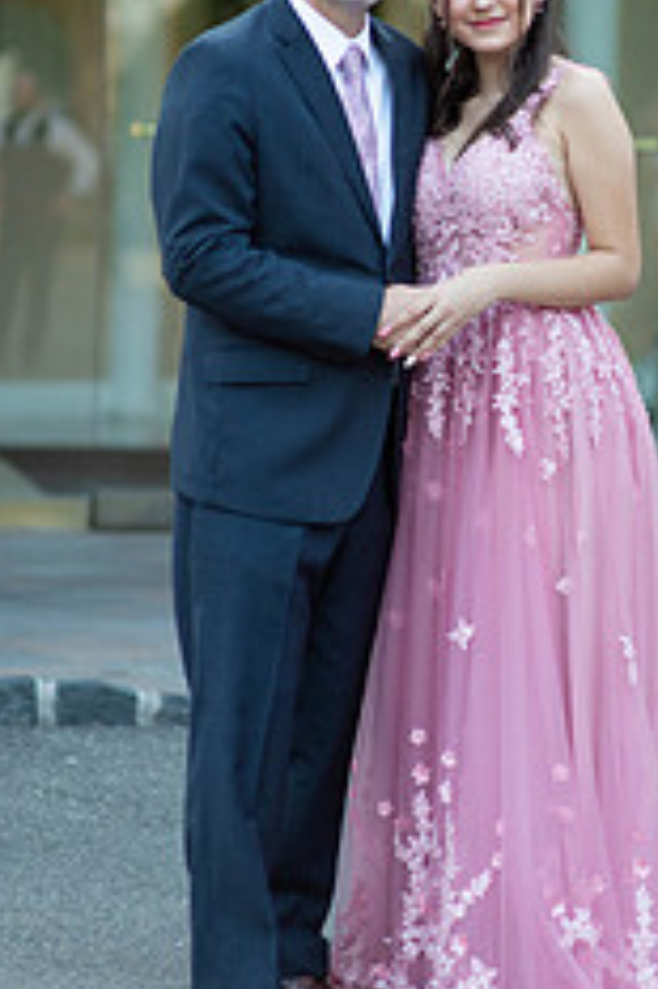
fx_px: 4503
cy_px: 361
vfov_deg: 12.5
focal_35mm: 164
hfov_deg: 8.3
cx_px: 524
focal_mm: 85
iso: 250
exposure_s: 1/500
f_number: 2
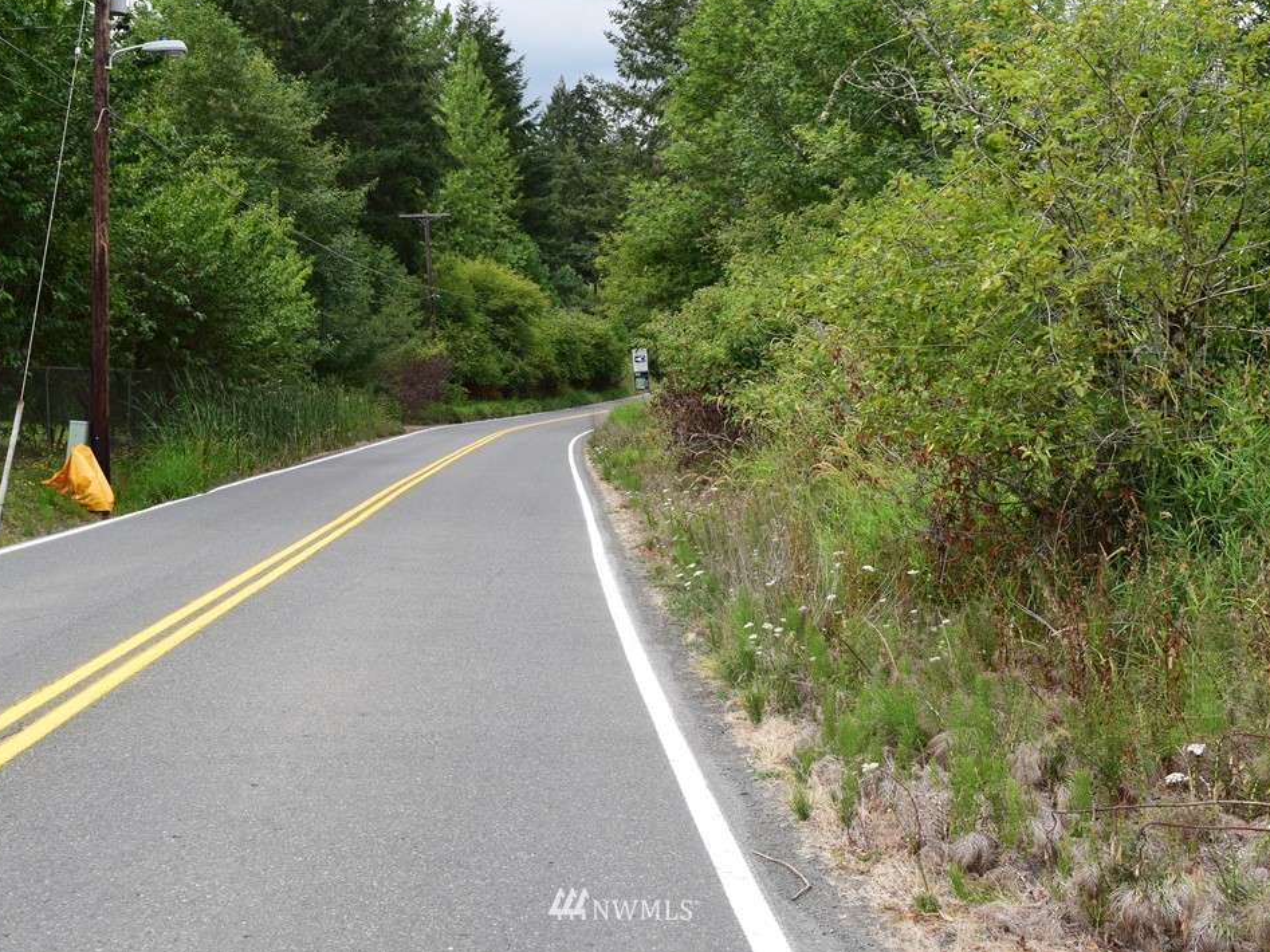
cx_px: 624
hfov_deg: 43.9
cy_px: 469
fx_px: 1577
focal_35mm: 43
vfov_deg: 33.6
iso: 400
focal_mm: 26
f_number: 11
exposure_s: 1/400
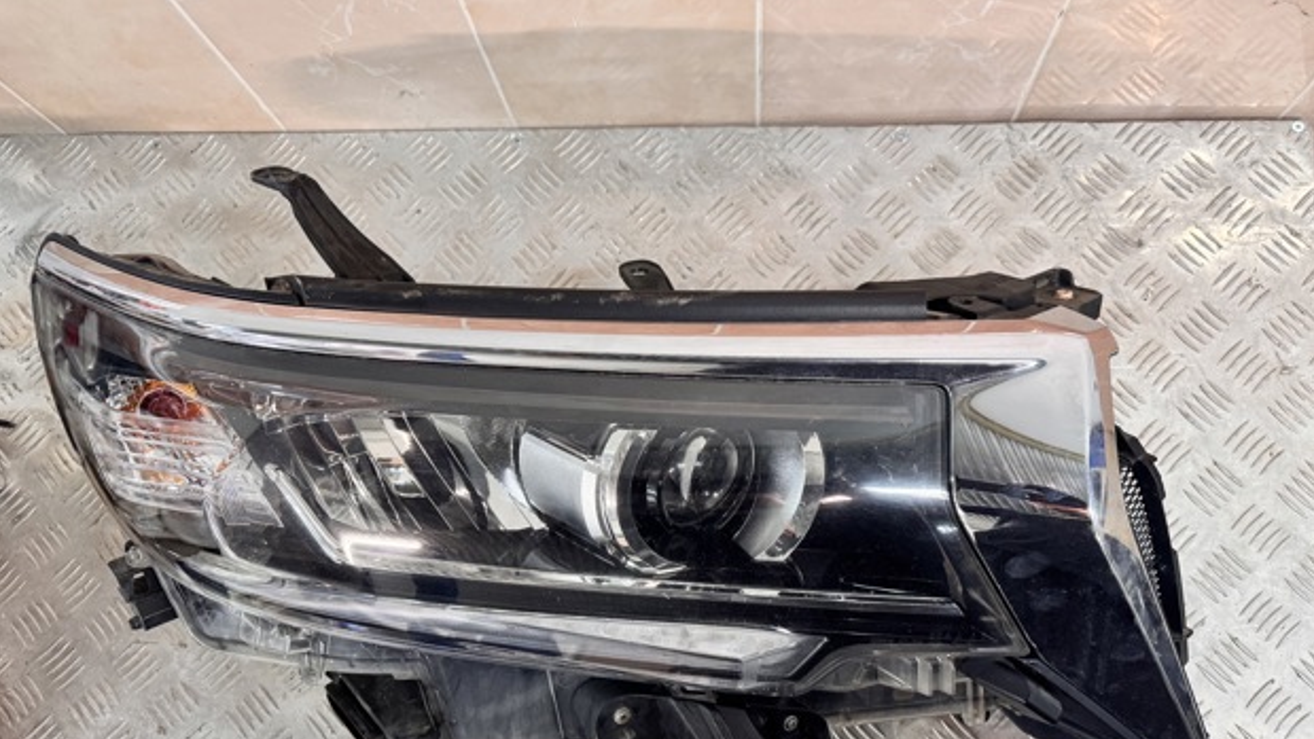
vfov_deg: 42.6
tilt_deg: -76.7
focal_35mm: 27
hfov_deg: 69.8
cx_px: 674
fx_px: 941
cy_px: 453
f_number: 1.78
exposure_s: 1/60
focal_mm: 6.76
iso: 320
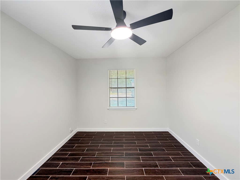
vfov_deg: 85.7
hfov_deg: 102.1
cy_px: 90
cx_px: 120
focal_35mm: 14
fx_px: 97
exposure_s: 1/83
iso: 320
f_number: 2.2
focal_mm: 2.22
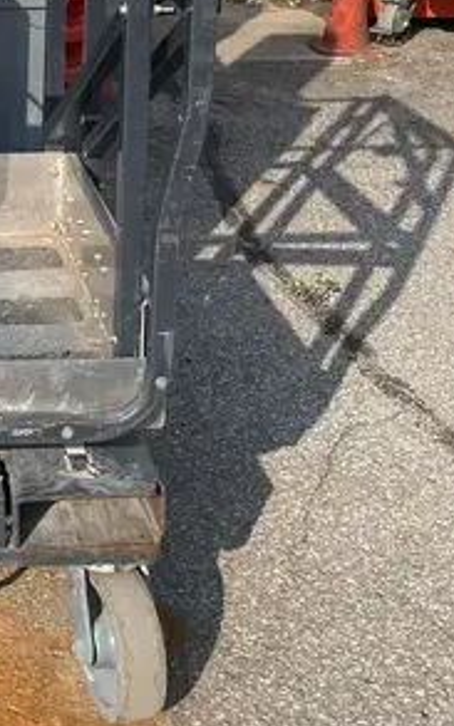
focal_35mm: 69
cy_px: 58
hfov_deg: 17.9
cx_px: -97
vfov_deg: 28.5
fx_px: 1367
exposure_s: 1/3401
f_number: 1.6
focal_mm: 4.2
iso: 32
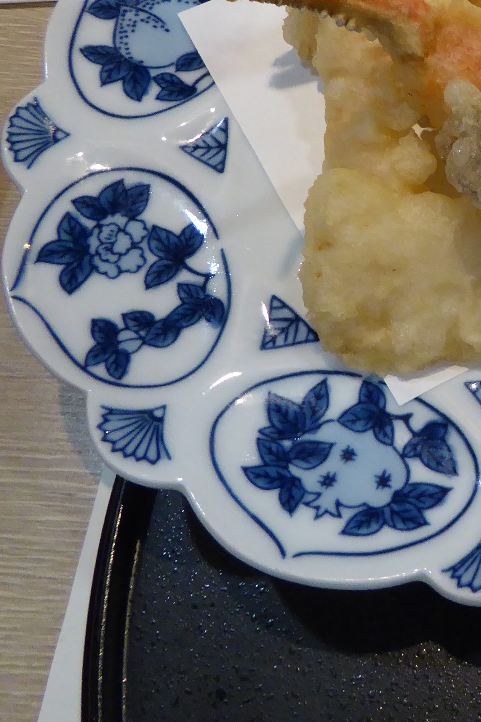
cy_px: 222
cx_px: 669
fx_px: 1142
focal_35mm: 57
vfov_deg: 34.6
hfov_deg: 21.0
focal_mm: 4.3
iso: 400
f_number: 3.3
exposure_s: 1/25
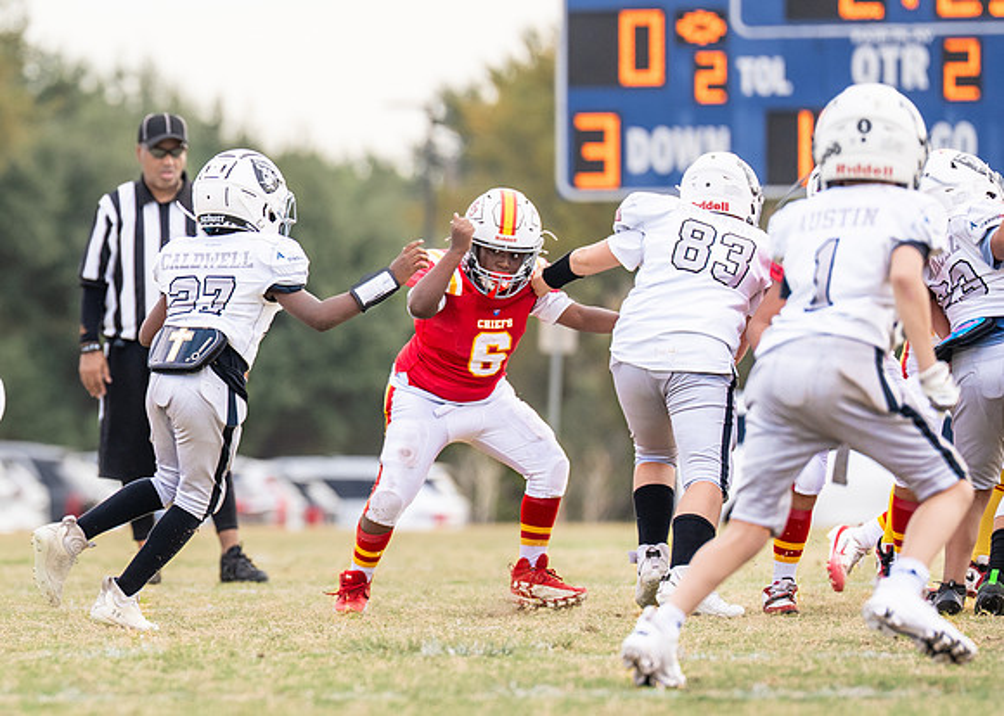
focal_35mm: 479
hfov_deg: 4.2
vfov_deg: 3.0
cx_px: 42
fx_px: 13644
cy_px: 367
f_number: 2.8
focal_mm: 200
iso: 160
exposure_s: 1/1250
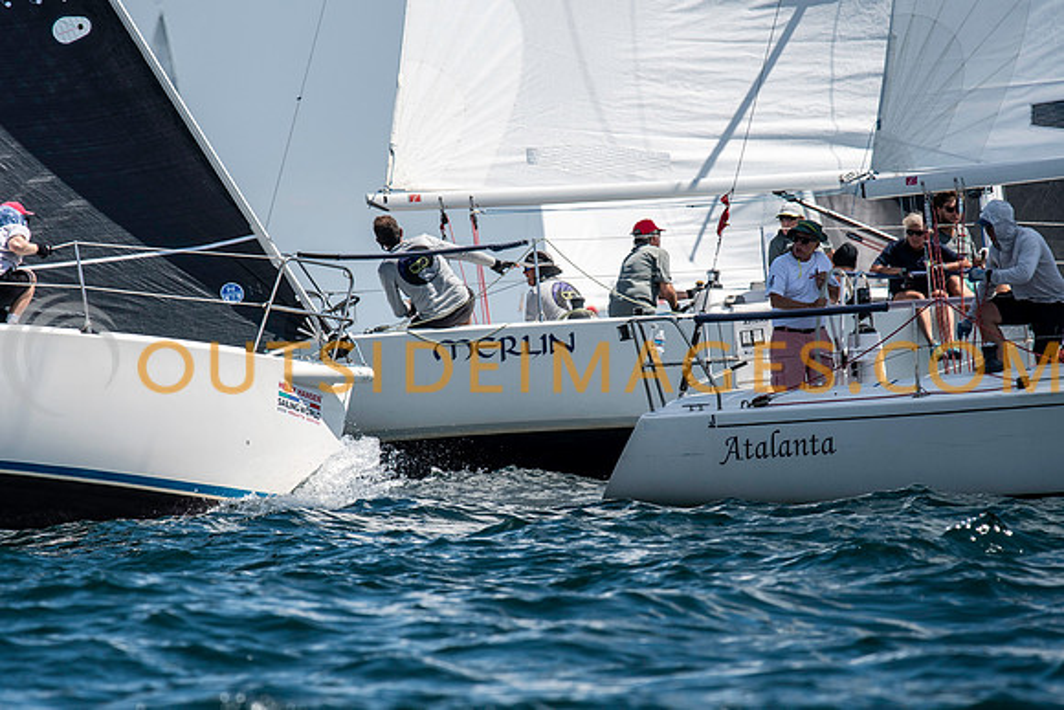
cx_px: 532
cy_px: 355
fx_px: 13302
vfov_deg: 3.1
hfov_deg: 4.6
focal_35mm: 450
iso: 320
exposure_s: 1/3200
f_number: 5.6
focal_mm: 300
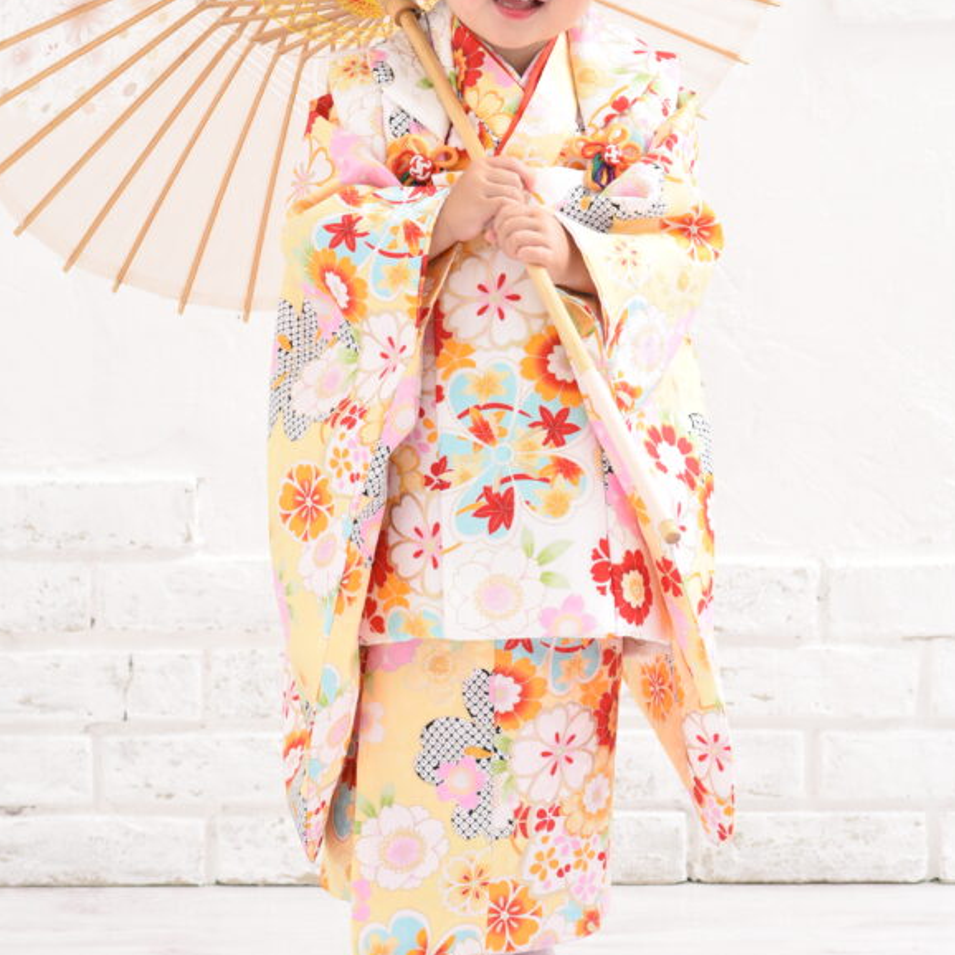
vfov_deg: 13.6
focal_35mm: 128
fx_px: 3995
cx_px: 485
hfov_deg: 13.6
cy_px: 279
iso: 1000
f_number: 7.1
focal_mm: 85
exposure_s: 1/160
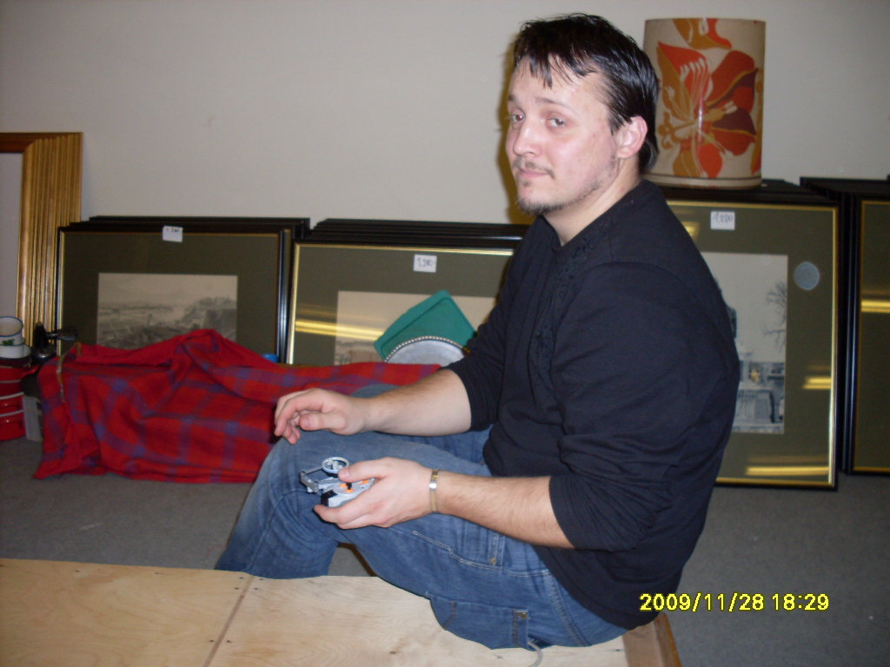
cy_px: 334
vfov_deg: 37.7
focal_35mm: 38
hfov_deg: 49.0
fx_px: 977
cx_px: 445
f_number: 2.8
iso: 100
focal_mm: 6.3
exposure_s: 1/45
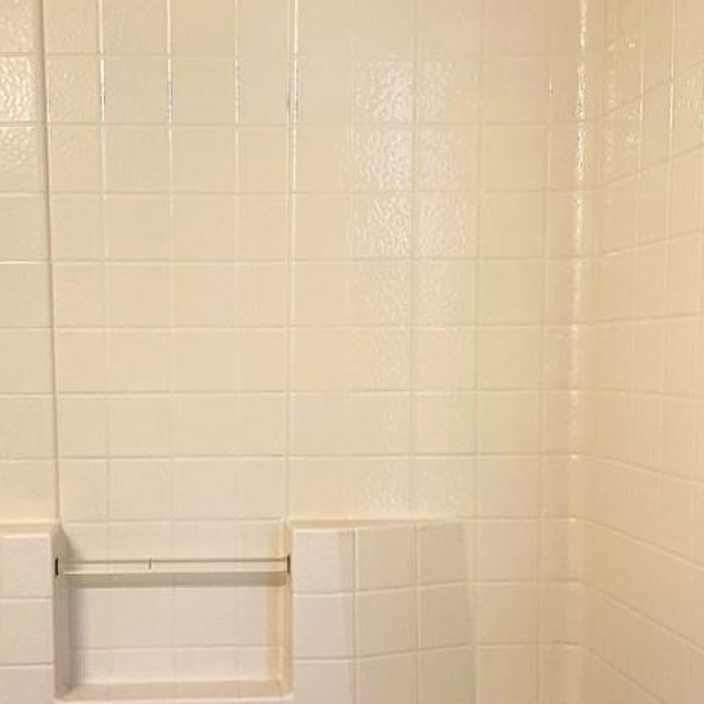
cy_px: 450
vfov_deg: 33.2
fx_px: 1173
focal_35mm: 51
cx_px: 235
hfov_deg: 33.1
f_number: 1.6
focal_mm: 4.2
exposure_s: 1/120
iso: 64
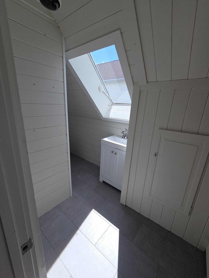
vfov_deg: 106.2
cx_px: 104
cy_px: 139
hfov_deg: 89.9
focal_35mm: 13
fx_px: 105
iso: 50
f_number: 2.2
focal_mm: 2.2
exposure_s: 1/965
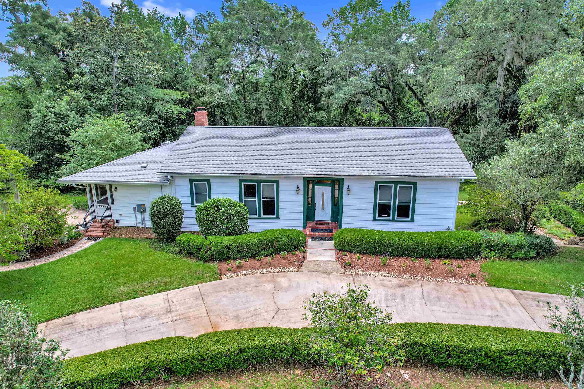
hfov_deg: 78.6
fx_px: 357
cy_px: 194
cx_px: 292
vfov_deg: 57.2
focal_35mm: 22
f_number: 2.8
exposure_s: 1/500
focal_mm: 8.38
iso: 100
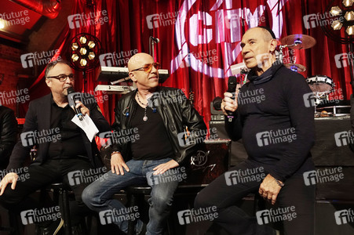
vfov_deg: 41.1
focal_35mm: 32
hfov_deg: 58.8
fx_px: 314
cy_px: 118
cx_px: 177
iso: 1250
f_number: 2.8
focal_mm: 11.8
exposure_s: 1/125
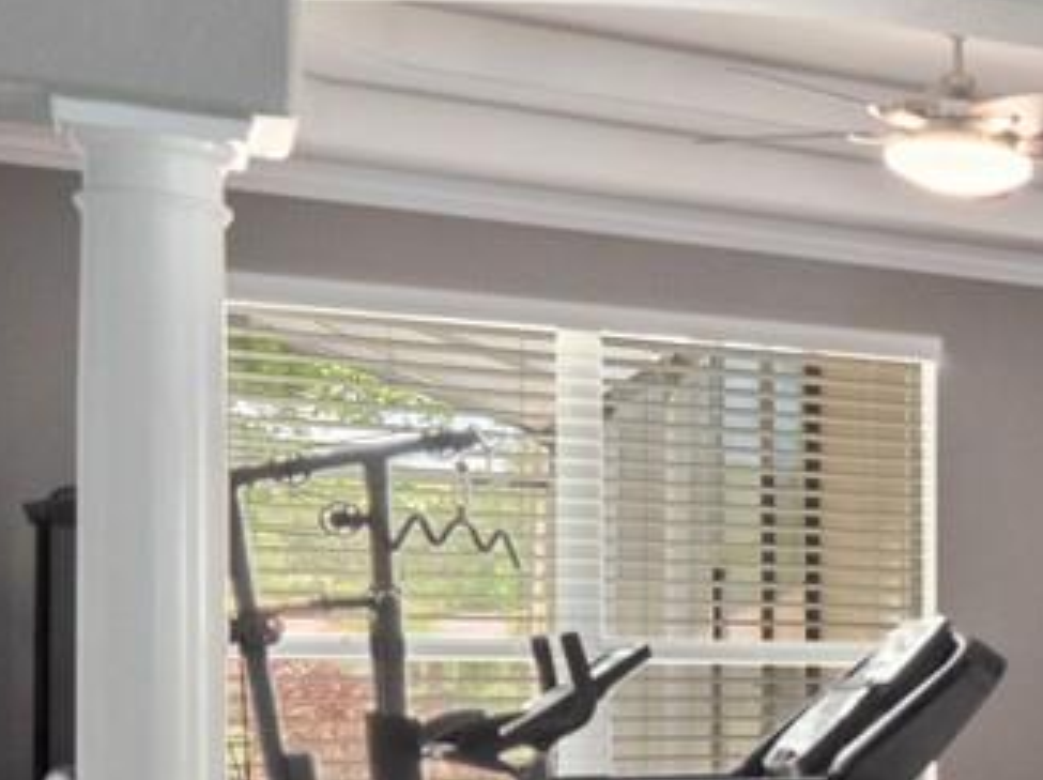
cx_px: 2035
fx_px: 2077
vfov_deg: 20.8
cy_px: 709
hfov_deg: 18.9
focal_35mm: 69
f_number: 8
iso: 320
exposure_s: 1/5
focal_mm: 7
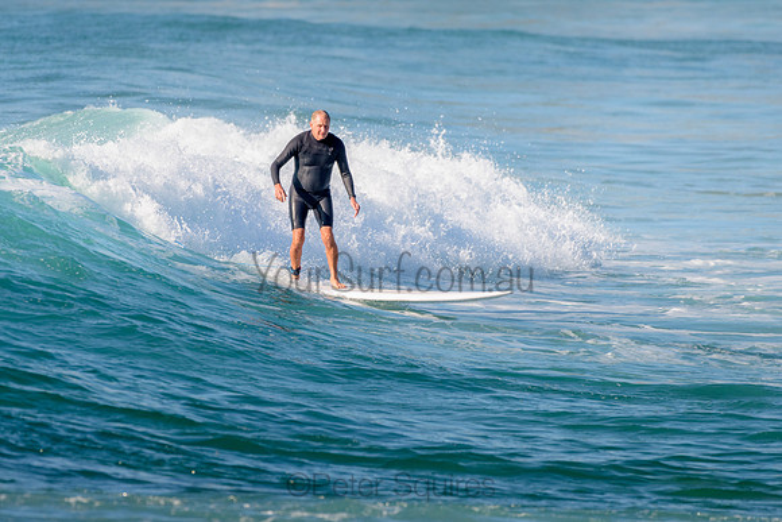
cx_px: 320
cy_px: 238
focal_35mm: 612
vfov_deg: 2.2
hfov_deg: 3.4
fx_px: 13302
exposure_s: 1/2000
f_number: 5.6
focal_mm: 500
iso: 360
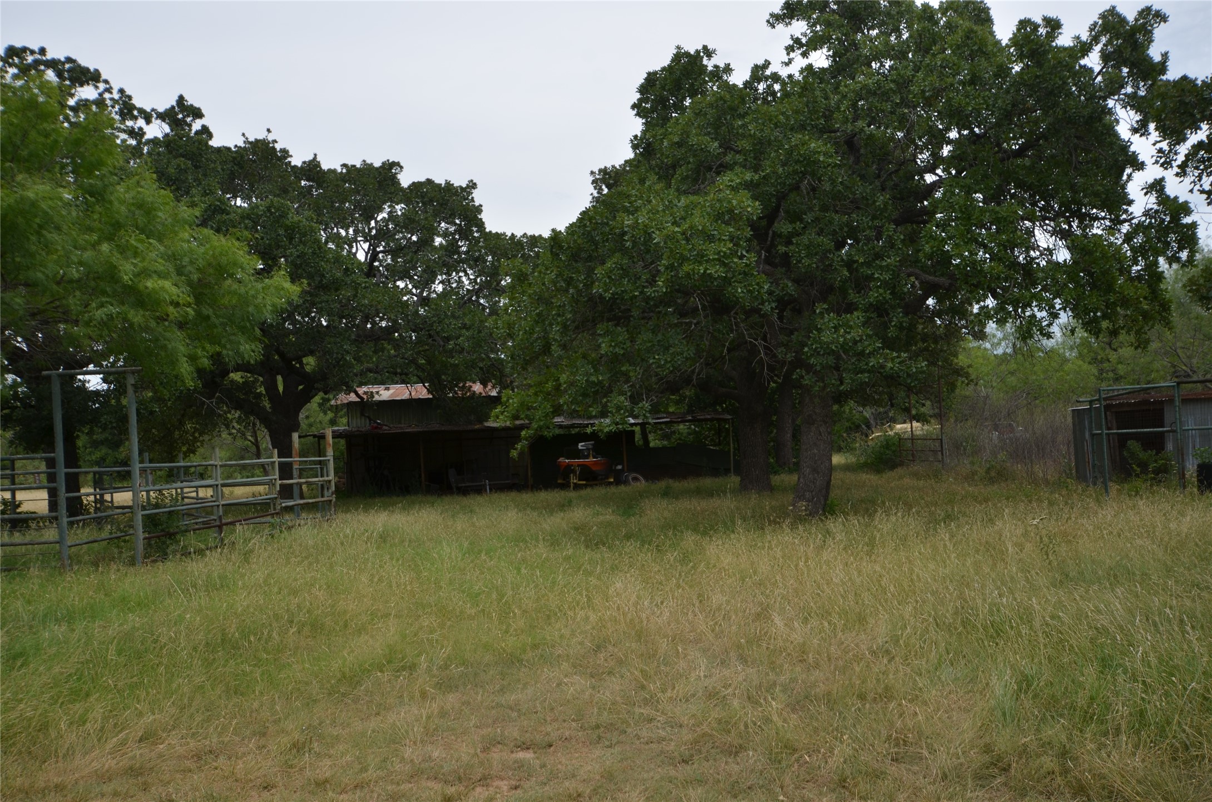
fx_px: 1008
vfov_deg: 43.4
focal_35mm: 30
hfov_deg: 62.0
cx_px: 606
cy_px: 401
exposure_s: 1/250
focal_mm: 20
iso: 110
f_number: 8
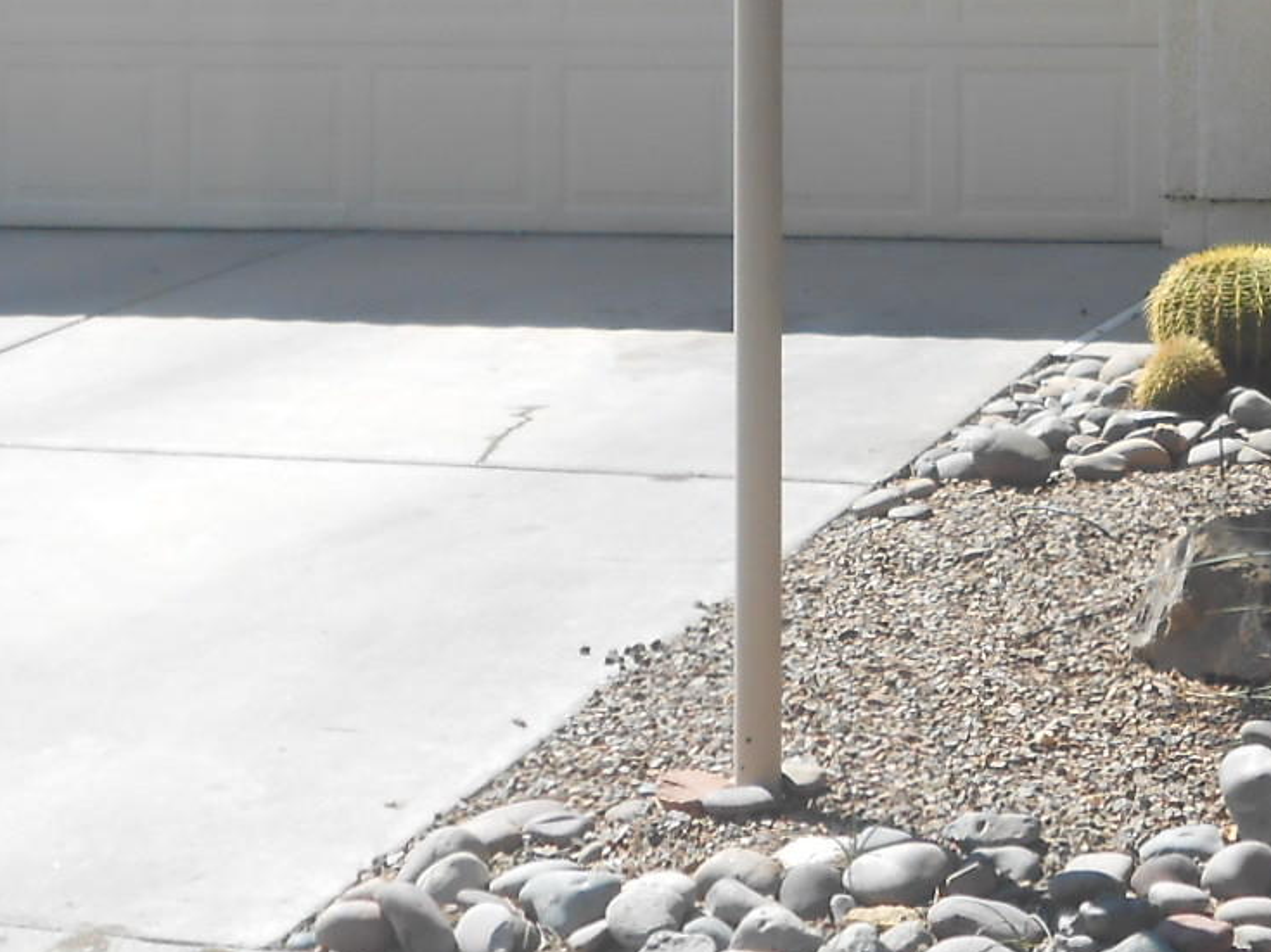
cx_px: 1159
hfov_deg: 14.4
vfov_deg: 10.7
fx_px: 4993
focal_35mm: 136
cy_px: -233
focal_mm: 7.8
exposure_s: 1/320
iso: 80
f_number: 4.5
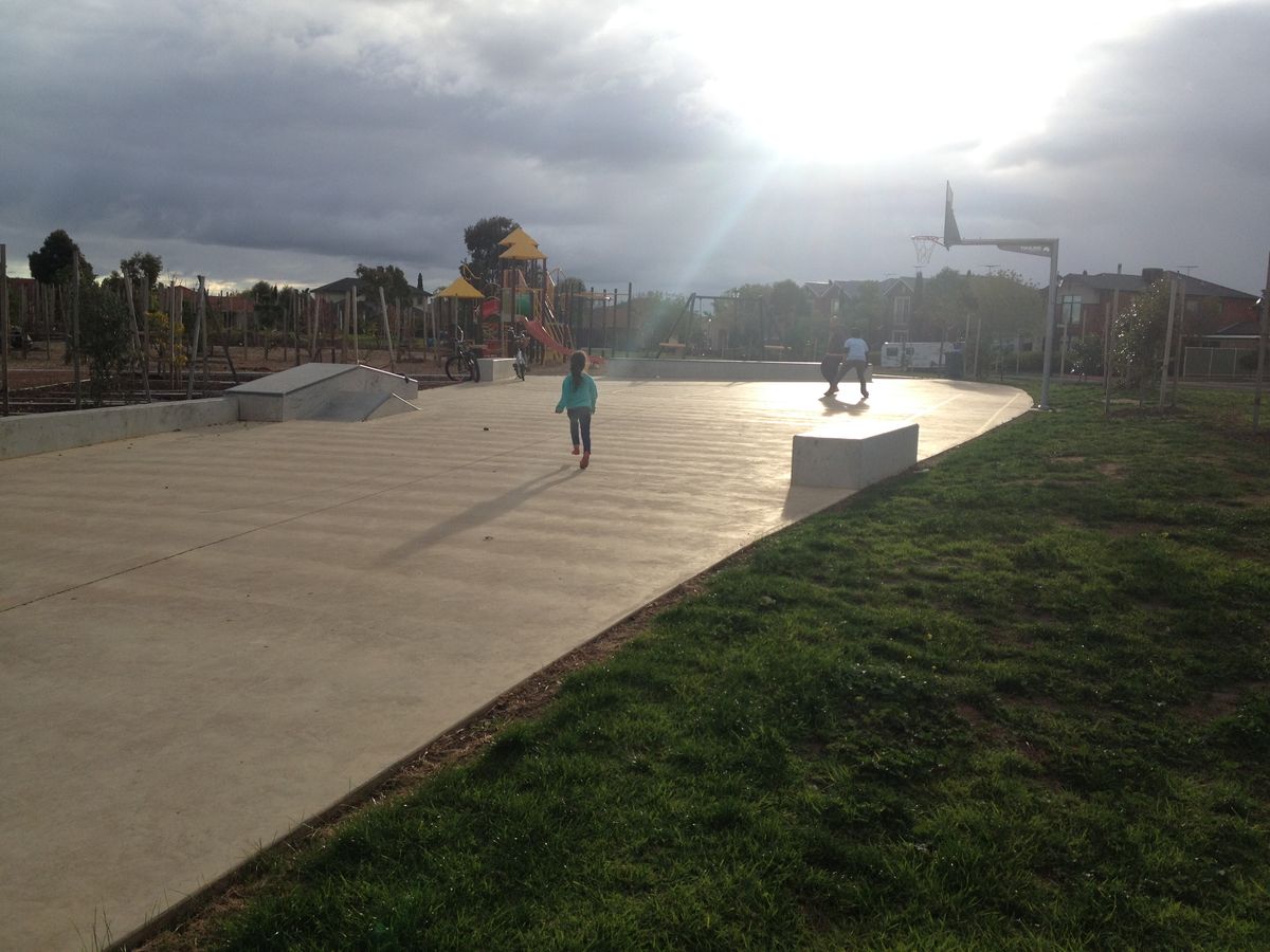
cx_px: 635
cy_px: 476
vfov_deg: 40.7
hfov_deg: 52.6
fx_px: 1284
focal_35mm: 35
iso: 50
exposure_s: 1/690
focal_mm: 4.28
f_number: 2.4
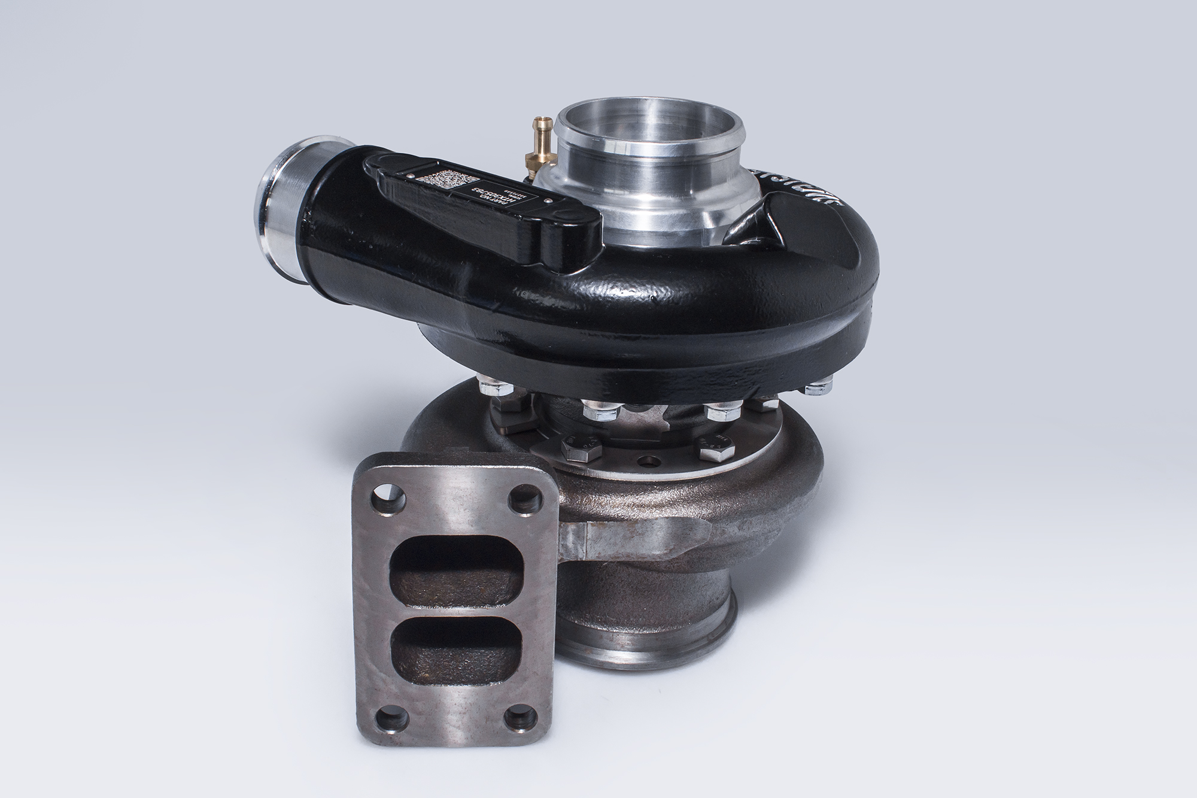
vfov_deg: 28.9
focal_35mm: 46
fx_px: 1546
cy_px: 399
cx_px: 598
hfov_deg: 42.3
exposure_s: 1/50
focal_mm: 31
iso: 100
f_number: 20
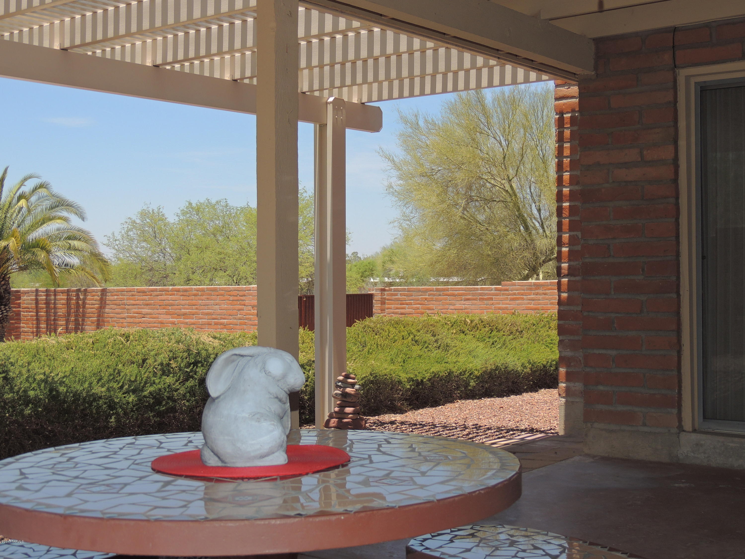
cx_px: 372
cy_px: 280
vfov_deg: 29.1
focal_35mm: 50
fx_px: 1076
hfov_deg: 38.2
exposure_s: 1/800
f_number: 3.6
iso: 100
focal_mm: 8.9
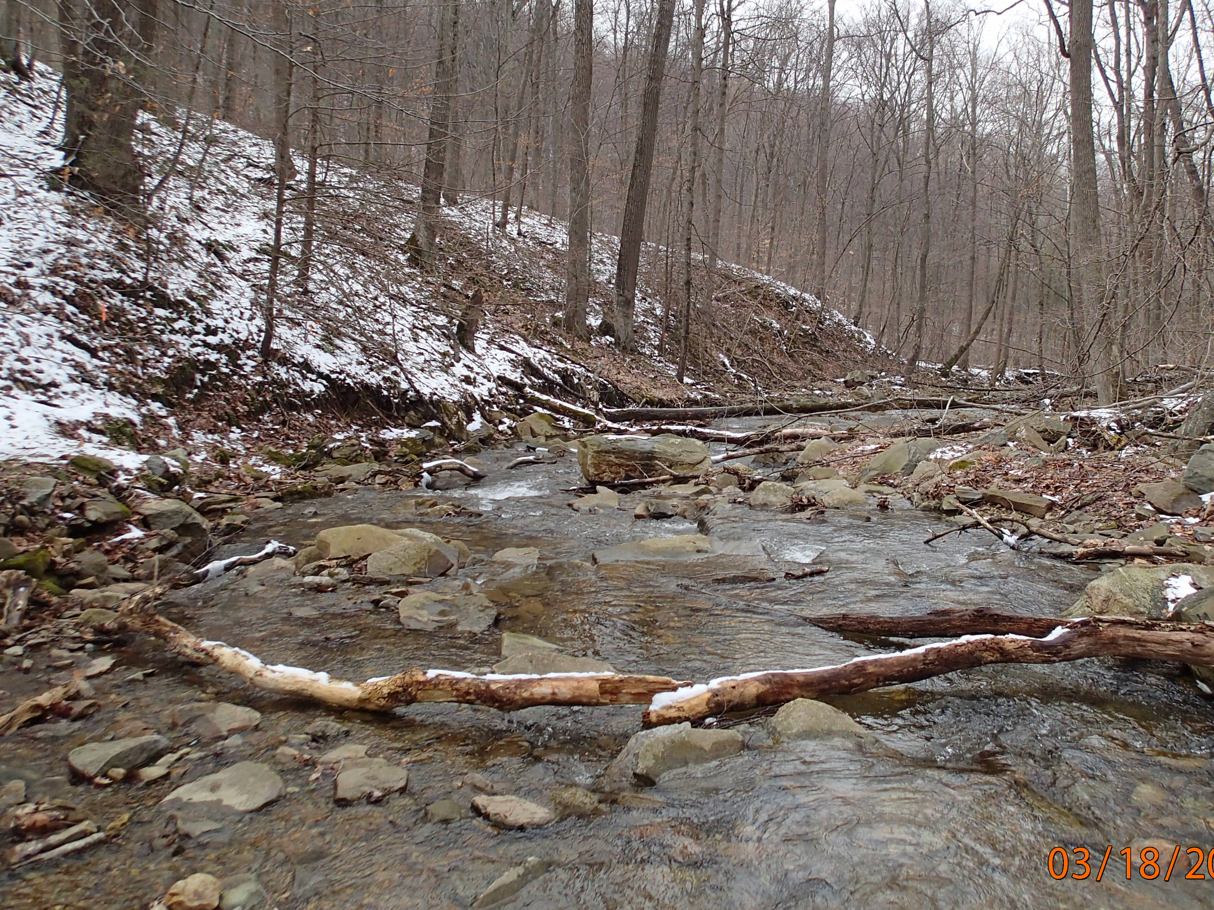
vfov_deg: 46.8
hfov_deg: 59.9
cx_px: 634
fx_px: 1052
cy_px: 433
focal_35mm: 30
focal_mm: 4.5
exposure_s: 1/640
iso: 200
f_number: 2.8
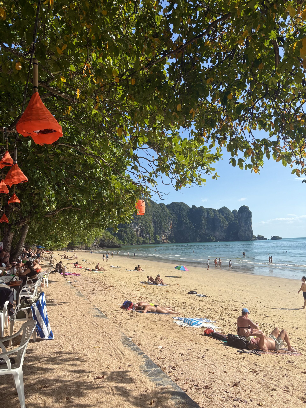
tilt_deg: +7.7
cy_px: 204
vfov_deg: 67.3
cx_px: 153
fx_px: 306
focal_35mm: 26
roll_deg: +3.0
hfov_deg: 53.1
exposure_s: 1/3831
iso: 50
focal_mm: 5.96
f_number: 1.6
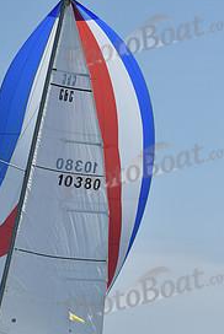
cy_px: 122
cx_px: -1
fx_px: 1387
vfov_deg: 13.7
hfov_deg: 9.2
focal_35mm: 149
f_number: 9
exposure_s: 1/1250
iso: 250
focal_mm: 70
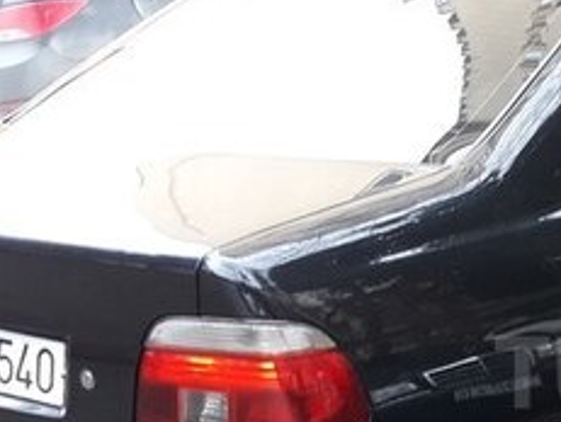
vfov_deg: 18.9
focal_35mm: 77
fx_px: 1250
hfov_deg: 22.4
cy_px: 372
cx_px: 743
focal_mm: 3.71
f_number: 1.7
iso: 50
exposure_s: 1/50
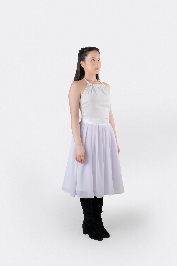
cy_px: 130
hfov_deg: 30.5
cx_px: 89
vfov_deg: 44.5
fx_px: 324
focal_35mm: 44
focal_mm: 43
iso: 1600
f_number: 8
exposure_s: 1/125
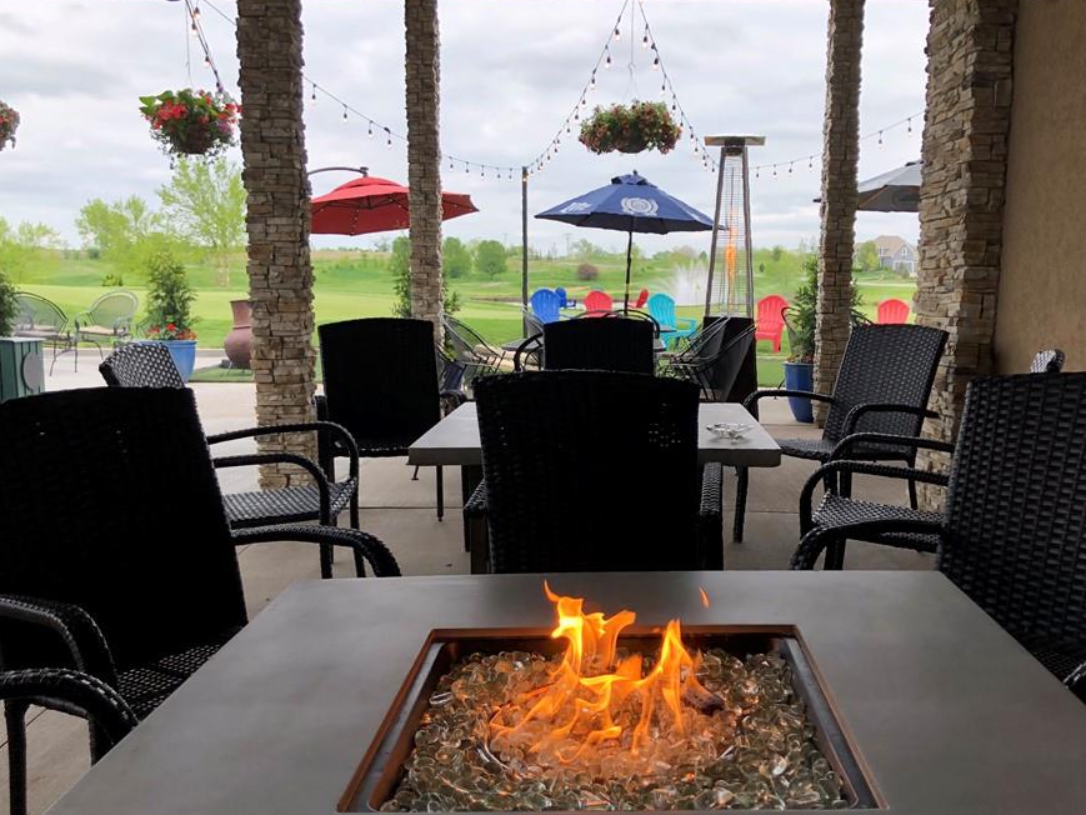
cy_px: 452
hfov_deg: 55.2
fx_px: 1035
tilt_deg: -9.7
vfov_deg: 42.9
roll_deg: -0.4
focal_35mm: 33
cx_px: 599
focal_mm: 3.99
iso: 20
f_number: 1.8
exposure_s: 1/158
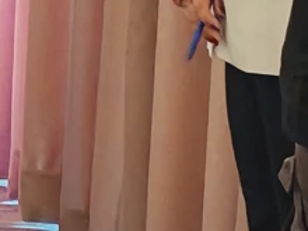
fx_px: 3470
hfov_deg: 4.9
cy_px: -122
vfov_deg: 3.8
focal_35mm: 390
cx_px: -526
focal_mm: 5.52
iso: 500
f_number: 1.95
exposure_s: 1/100
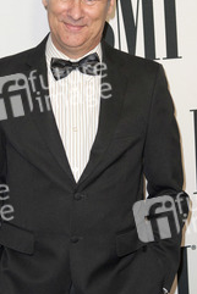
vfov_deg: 27.7
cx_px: 85
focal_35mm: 73
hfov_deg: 18.7
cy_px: 152
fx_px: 598
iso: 500
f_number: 4
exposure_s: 1/400
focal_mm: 44
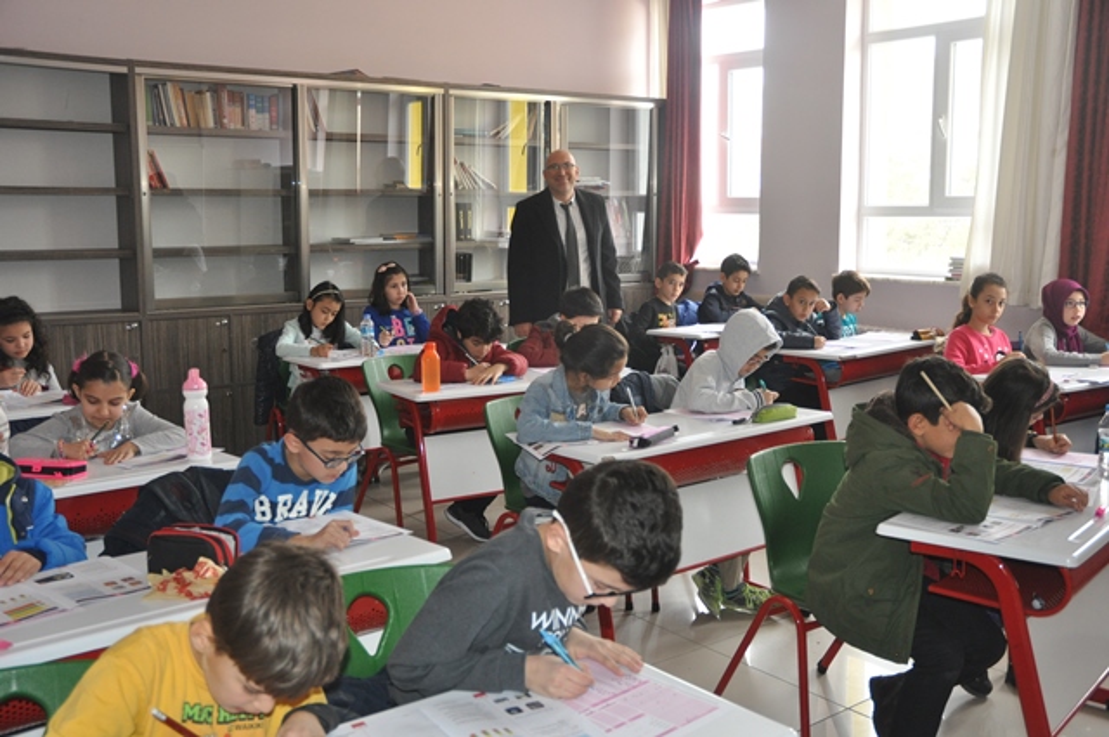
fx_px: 1108
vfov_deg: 36.8
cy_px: 368
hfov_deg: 53.2
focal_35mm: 36
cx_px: 554
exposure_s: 1/125
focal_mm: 24
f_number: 3.8
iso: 800
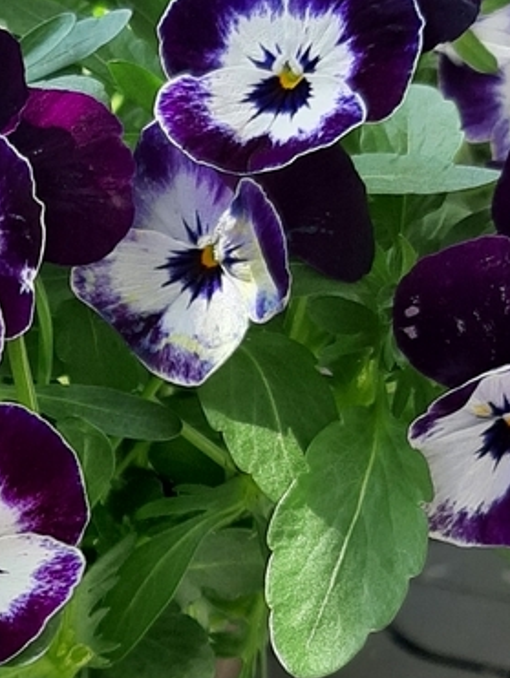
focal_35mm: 84
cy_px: 537
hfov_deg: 16.8
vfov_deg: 23.0
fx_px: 1647
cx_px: -102
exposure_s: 1/384
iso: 40
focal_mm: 3.93
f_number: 1.7
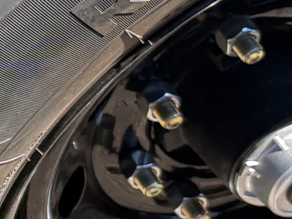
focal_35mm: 201
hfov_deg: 8.9
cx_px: -418
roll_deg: +1.8
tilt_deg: -39.4
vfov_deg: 7.4
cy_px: 49
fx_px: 1695
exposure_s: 1/747
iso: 50
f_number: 1.6
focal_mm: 5.96
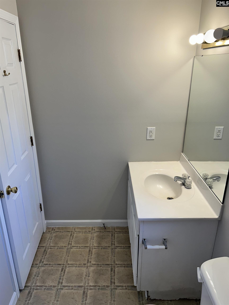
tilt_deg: -21.1
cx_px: 114
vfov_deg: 67.3
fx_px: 229
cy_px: 152
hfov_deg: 53.1
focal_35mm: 26
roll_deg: -0.5
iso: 32
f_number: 1.5
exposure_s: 1/144
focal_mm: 5.7
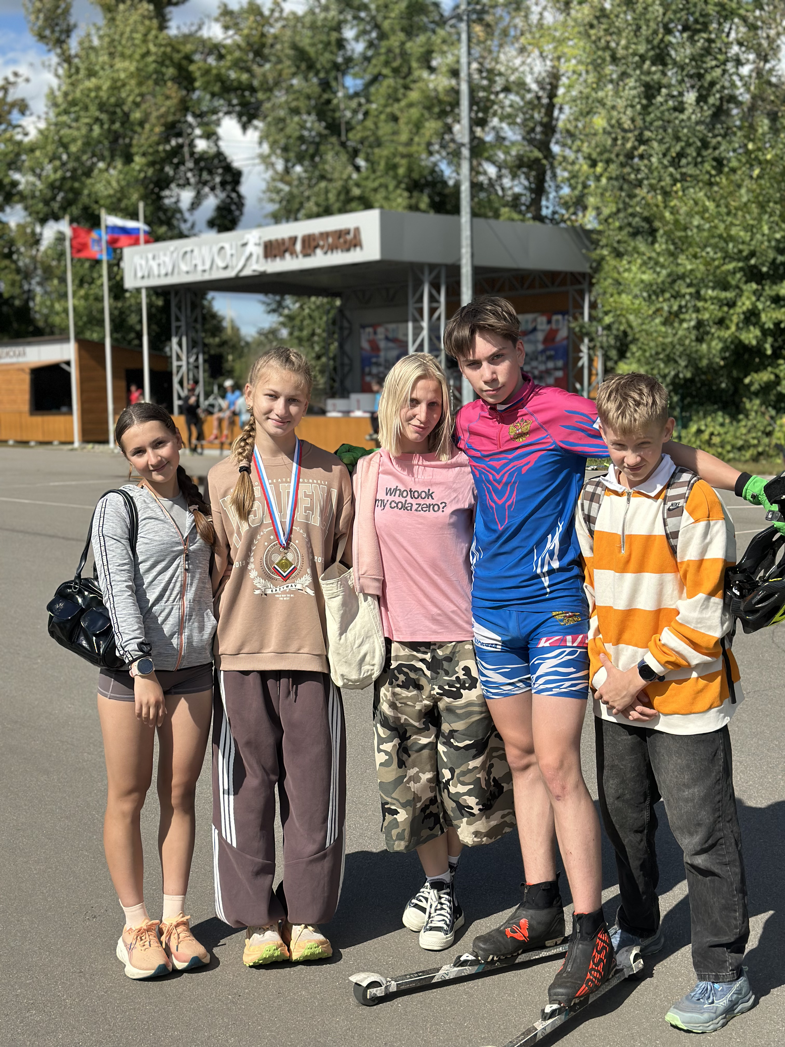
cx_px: 392
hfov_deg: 30.3
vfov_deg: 39.7
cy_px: 524
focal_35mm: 48
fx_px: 1451
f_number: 1.78
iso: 100
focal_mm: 6.86
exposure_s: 1/6623
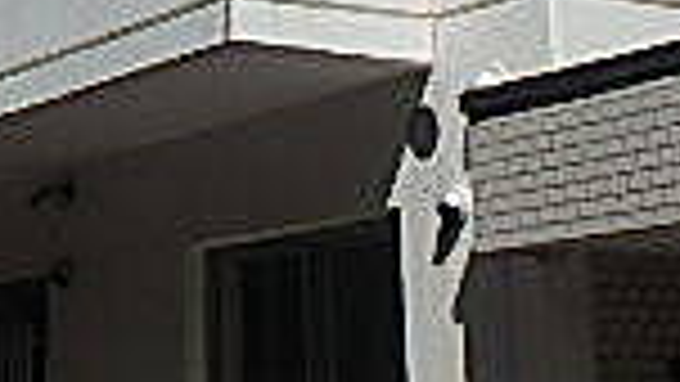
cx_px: 248
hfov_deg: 21.9
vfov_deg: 11.1
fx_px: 1749
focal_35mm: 97
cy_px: -431
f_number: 6
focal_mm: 3.7
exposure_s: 1/1000
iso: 125
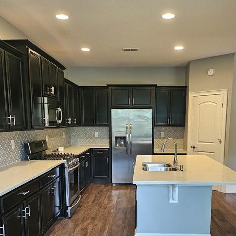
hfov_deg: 47.2
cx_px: 129
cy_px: 165
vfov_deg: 46.1
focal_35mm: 35
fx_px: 270
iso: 640
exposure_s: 1/120
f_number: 1.8
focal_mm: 5
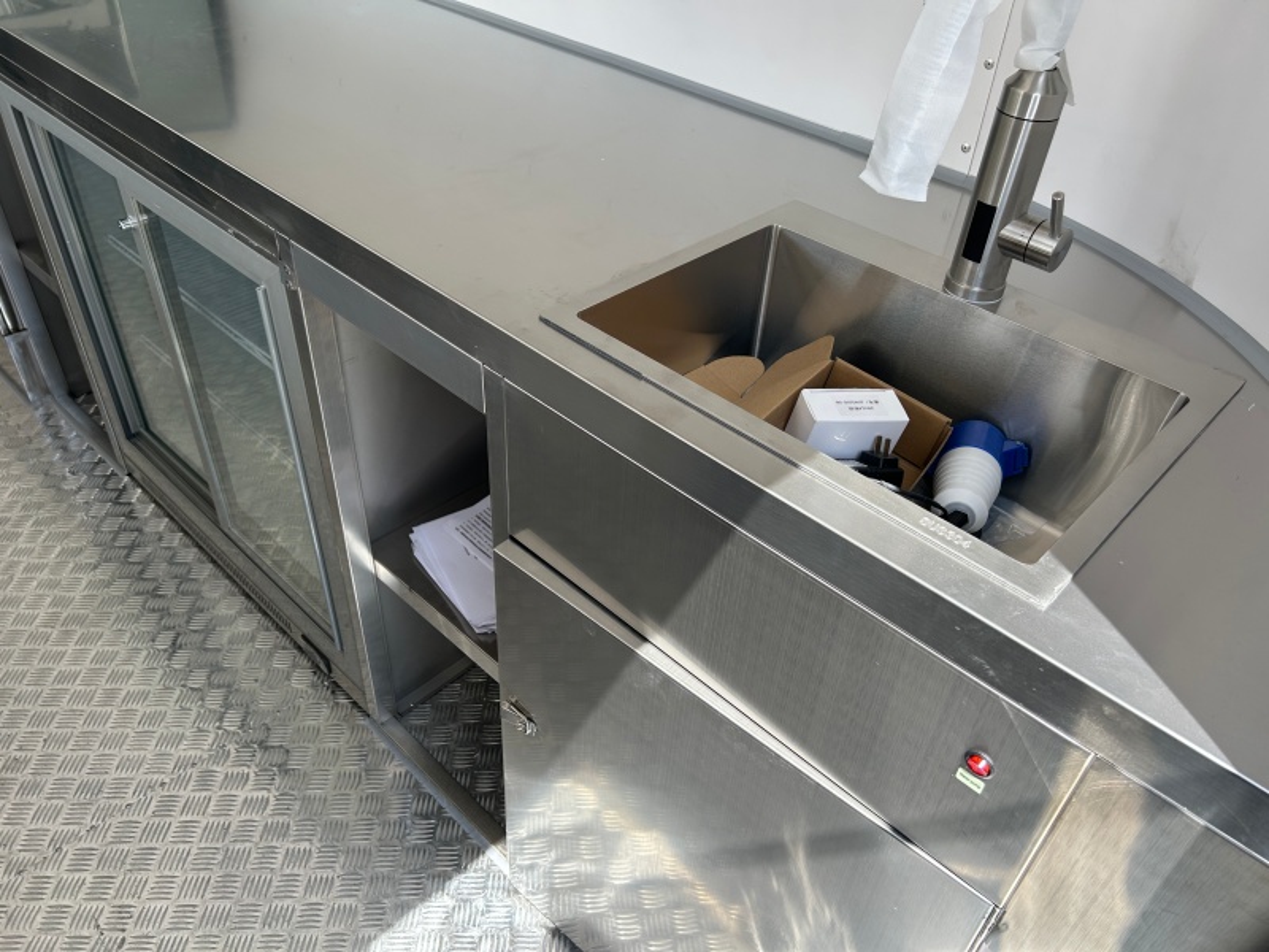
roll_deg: -3.0
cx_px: 634
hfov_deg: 67.3
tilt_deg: -39.1
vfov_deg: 53.1
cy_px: 476
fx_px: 953
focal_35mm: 26
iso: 50
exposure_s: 1/873
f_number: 1.5
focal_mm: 5.7
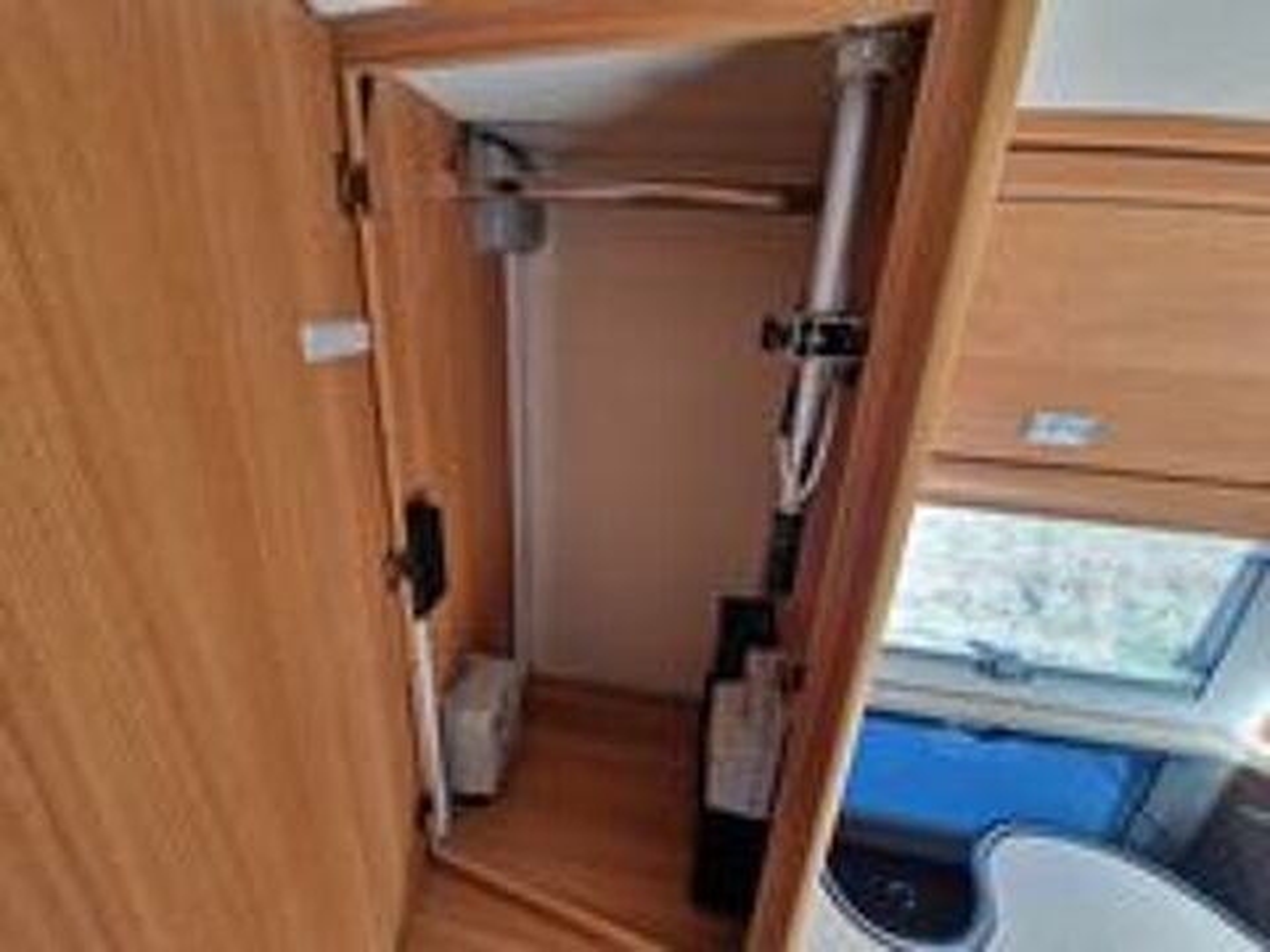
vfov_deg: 89.9
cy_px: 476
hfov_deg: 106.2
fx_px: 477
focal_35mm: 13
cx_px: 635
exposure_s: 1/50
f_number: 2.2
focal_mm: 2.2
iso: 64
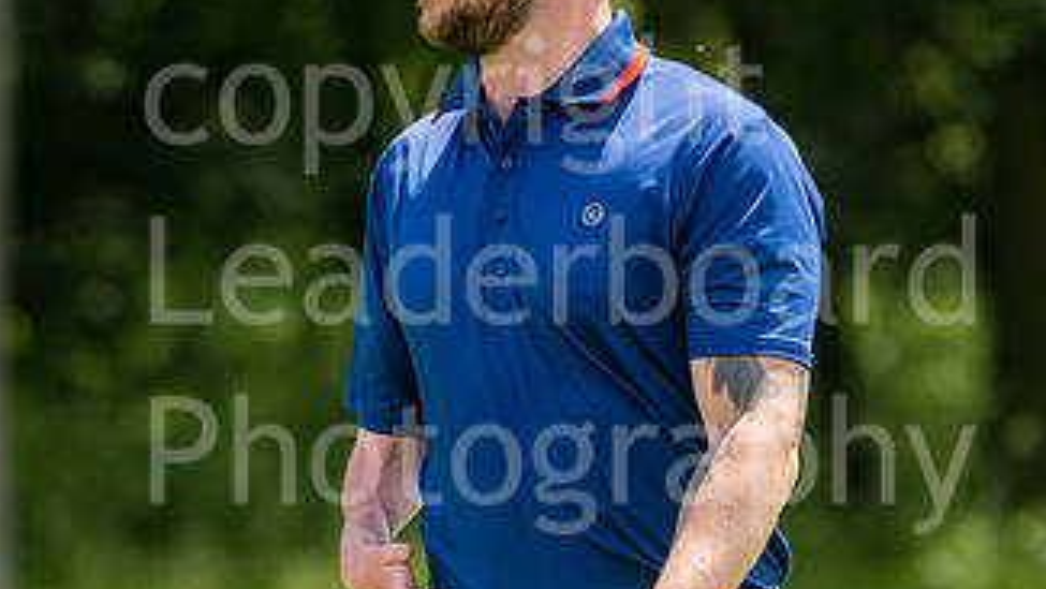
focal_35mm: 869
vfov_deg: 1.4
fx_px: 24108
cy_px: 301
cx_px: 566
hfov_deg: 2.5
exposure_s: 1/1250
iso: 640
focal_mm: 310
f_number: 5.6
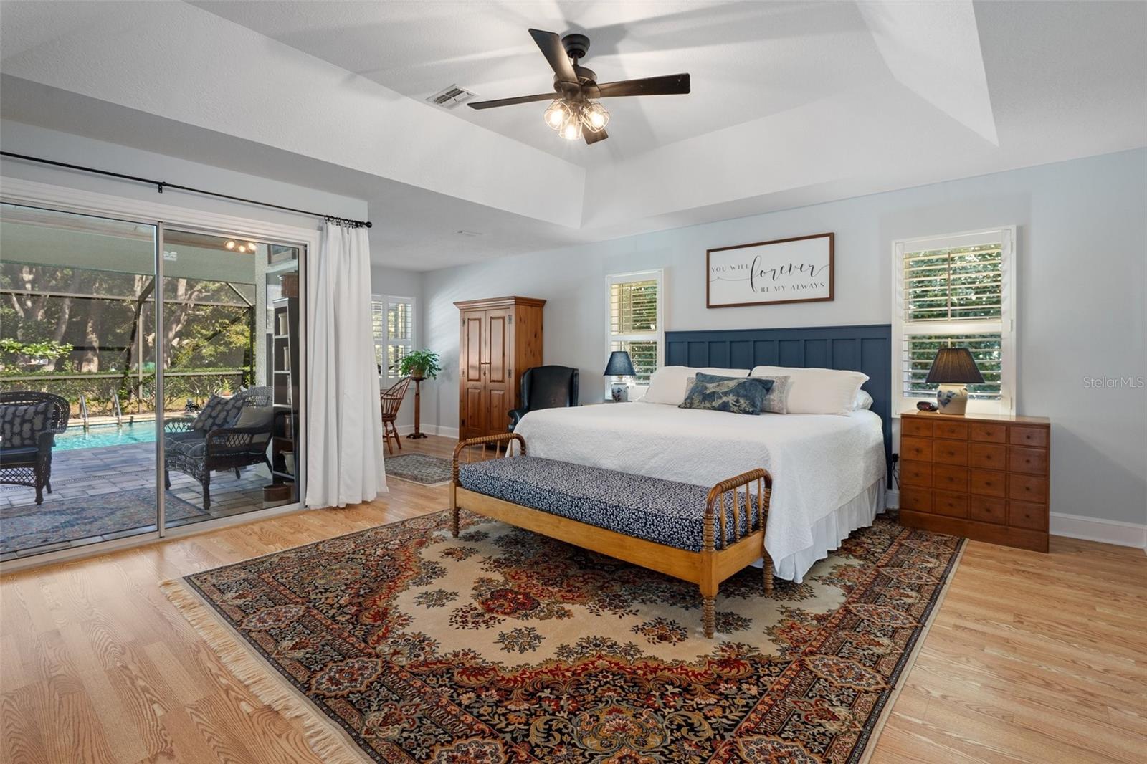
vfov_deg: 73.7
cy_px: 382
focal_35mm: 16
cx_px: 574
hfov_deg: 96.7
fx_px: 510
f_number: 8
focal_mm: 16
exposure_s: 1
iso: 400
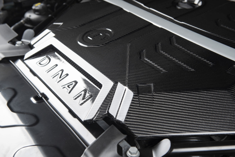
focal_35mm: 50
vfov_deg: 27.0
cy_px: 78
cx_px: 118
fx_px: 326
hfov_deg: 39.6
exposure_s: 1/125
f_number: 5.6
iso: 100
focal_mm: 50
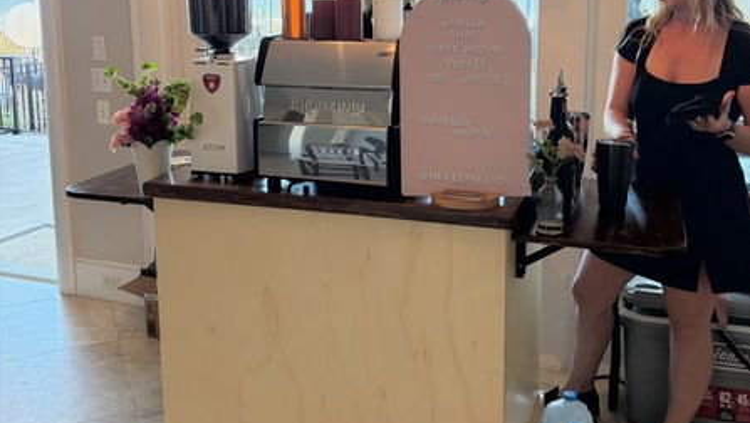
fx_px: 756
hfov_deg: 52.8
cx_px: 374
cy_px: 106
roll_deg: +0.5
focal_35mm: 38
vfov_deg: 30.7
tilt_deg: -8.0
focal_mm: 5.96
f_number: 1.6
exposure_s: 1/166
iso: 125
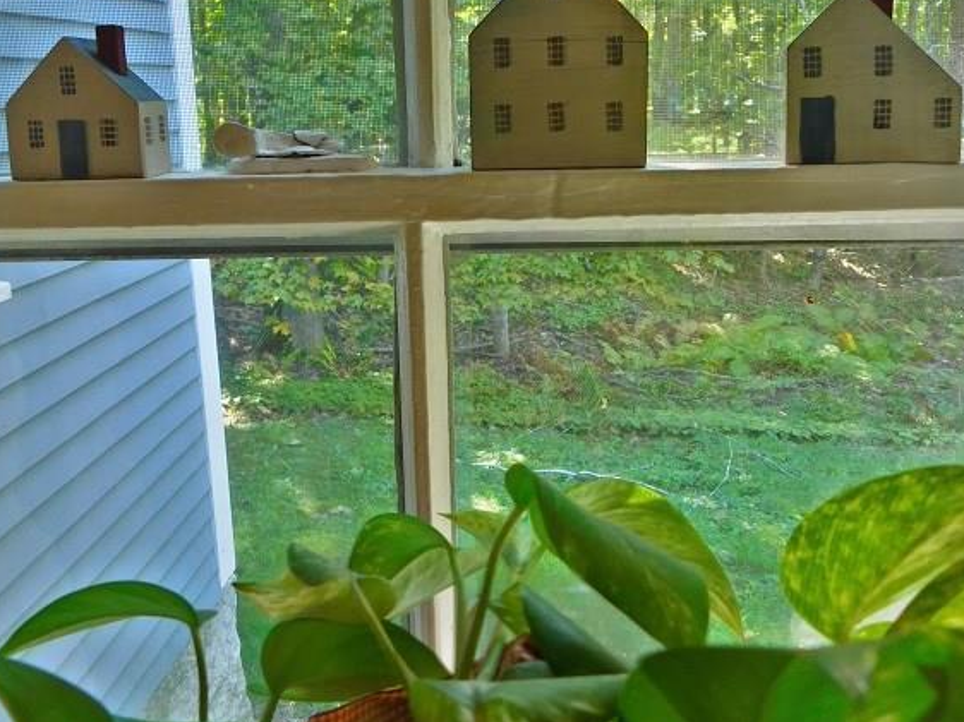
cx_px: 475
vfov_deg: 35.0
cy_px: 305
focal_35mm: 41
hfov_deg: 45.8
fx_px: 1141
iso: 200
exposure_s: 1/30
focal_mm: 5.3
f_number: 3.2
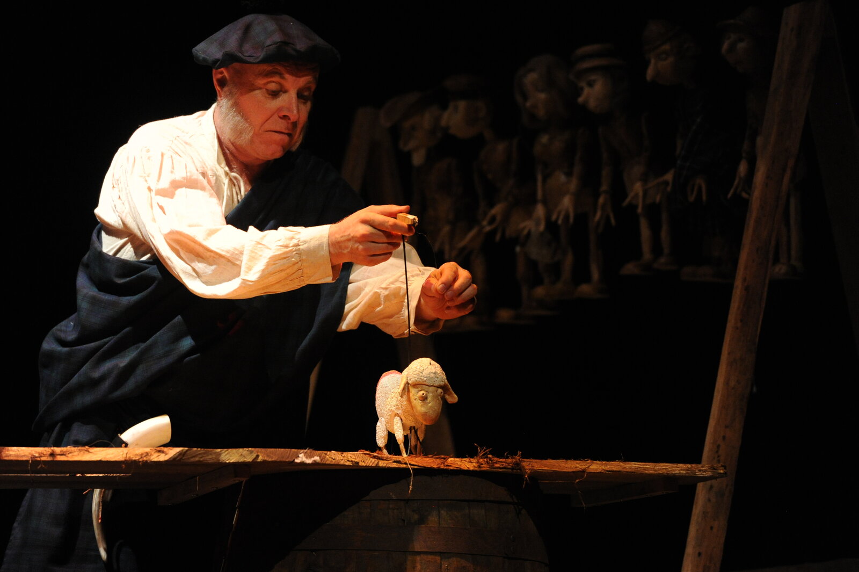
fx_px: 4770
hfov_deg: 10.3
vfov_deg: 6.9
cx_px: 430
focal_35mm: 200
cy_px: 286
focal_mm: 200
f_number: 3.5
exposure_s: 1/160
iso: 6400
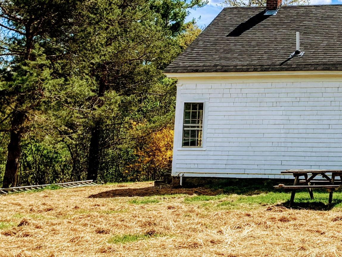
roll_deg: -1.0
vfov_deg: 21.4
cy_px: 68
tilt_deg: +8.9
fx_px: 672
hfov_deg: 27.0
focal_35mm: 68
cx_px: 342
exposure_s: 1/2421
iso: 25
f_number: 1.8
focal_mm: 4.25
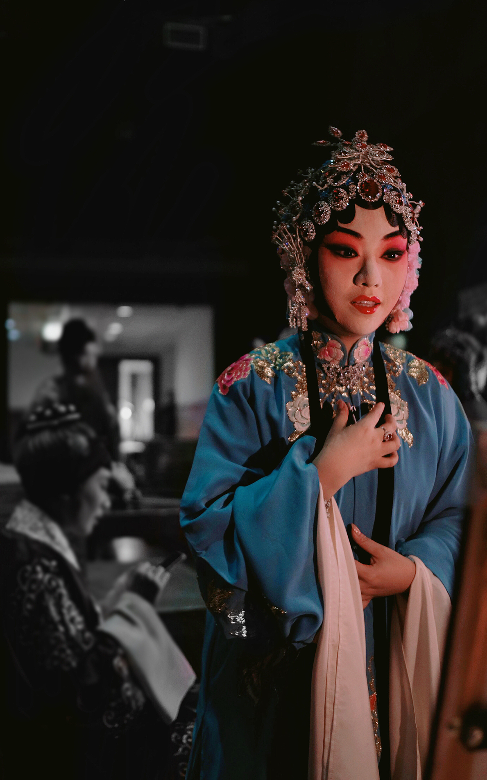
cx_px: 258
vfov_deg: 54.0
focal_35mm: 36
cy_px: 388
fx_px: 764
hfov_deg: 35.3
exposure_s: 1/180
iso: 800
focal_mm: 23
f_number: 1.4
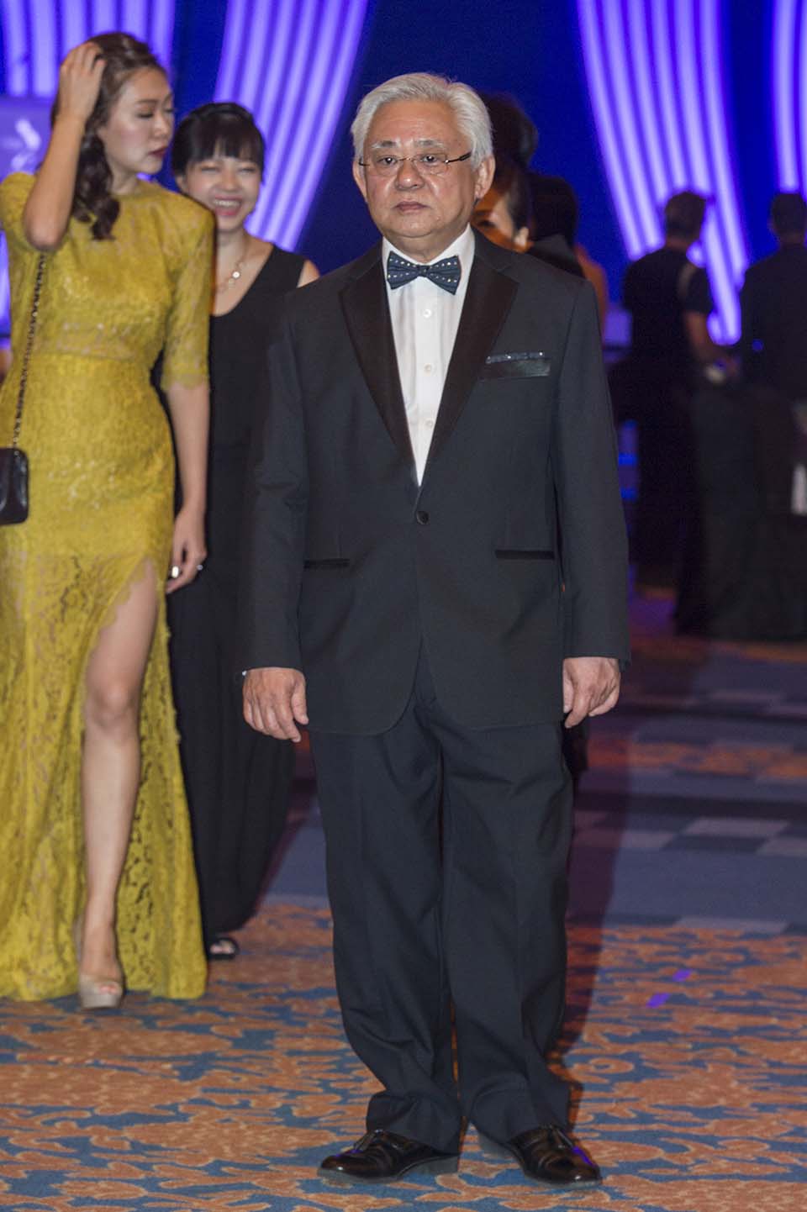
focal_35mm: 170
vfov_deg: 12.1
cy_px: 606
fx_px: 5721
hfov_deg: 8.1
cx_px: 404
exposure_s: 1/60
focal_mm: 170
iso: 400
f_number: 9
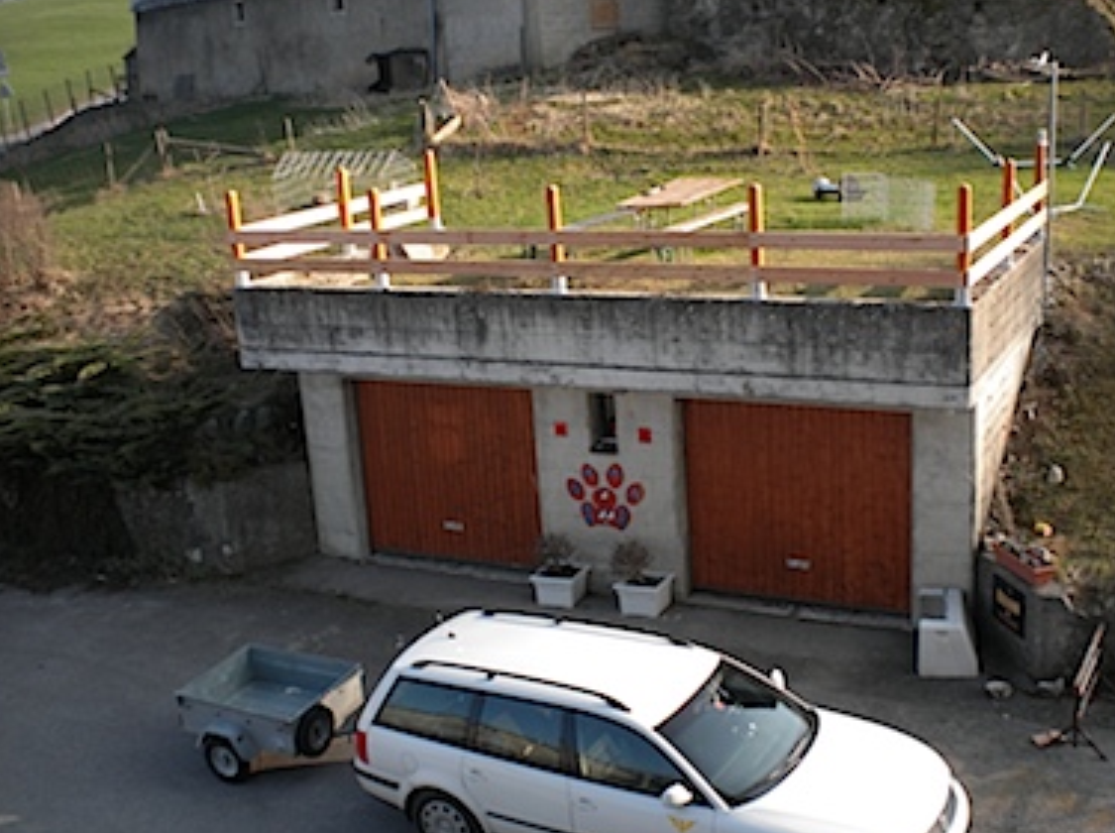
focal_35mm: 42
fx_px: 1351
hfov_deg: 44.7
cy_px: 464
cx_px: 648
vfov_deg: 34.2
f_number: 4.6
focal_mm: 6.3
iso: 80
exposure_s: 1/197
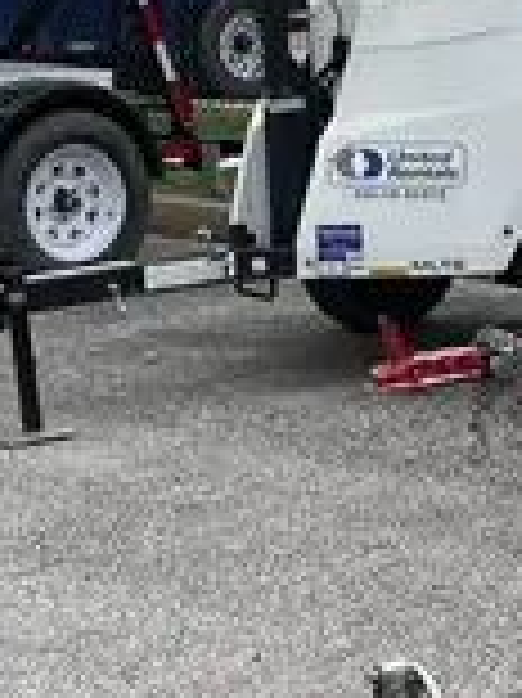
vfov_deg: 16.0
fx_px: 2476
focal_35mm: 123
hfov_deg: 11.1
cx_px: 968
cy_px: 326
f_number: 1.6
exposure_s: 1/3610
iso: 32
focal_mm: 4.2
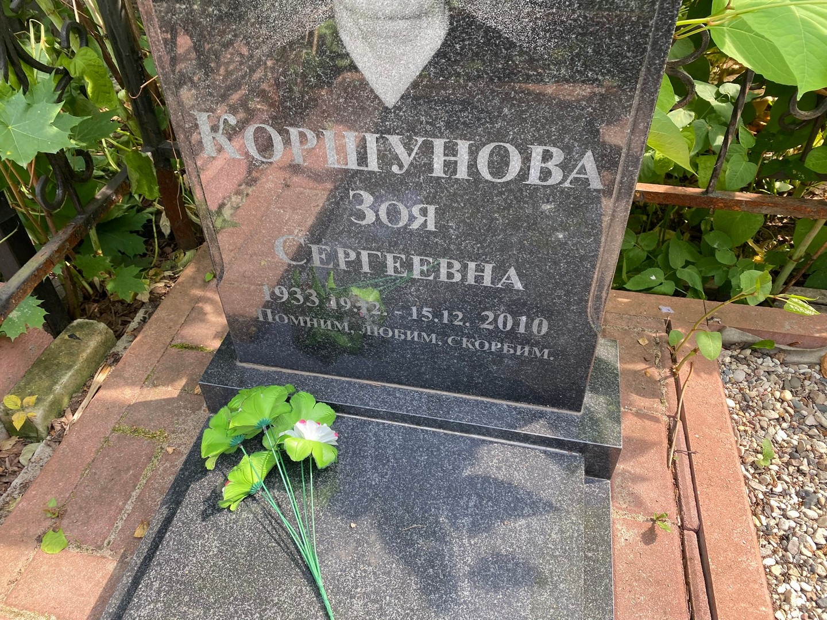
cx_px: 414
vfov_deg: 53.1
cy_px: 310
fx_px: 621
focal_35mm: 26
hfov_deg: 67.3
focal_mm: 4.25
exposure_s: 1/146
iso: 32
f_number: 1.8
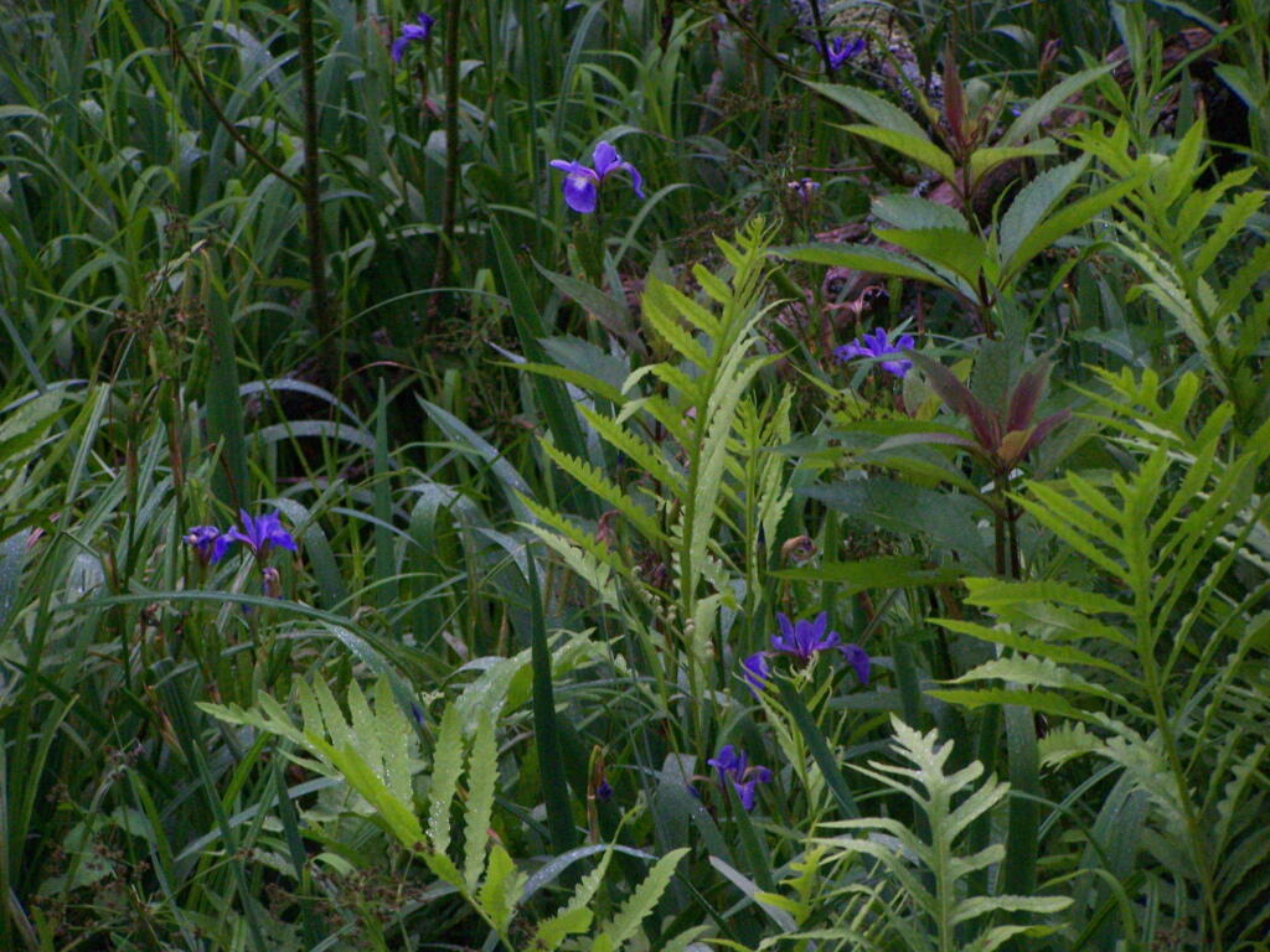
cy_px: 476
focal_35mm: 189
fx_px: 6934
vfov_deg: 7.9
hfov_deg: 10.5
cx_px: 635
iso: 400
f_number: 3.2
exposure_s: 1/500
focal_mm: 31.3
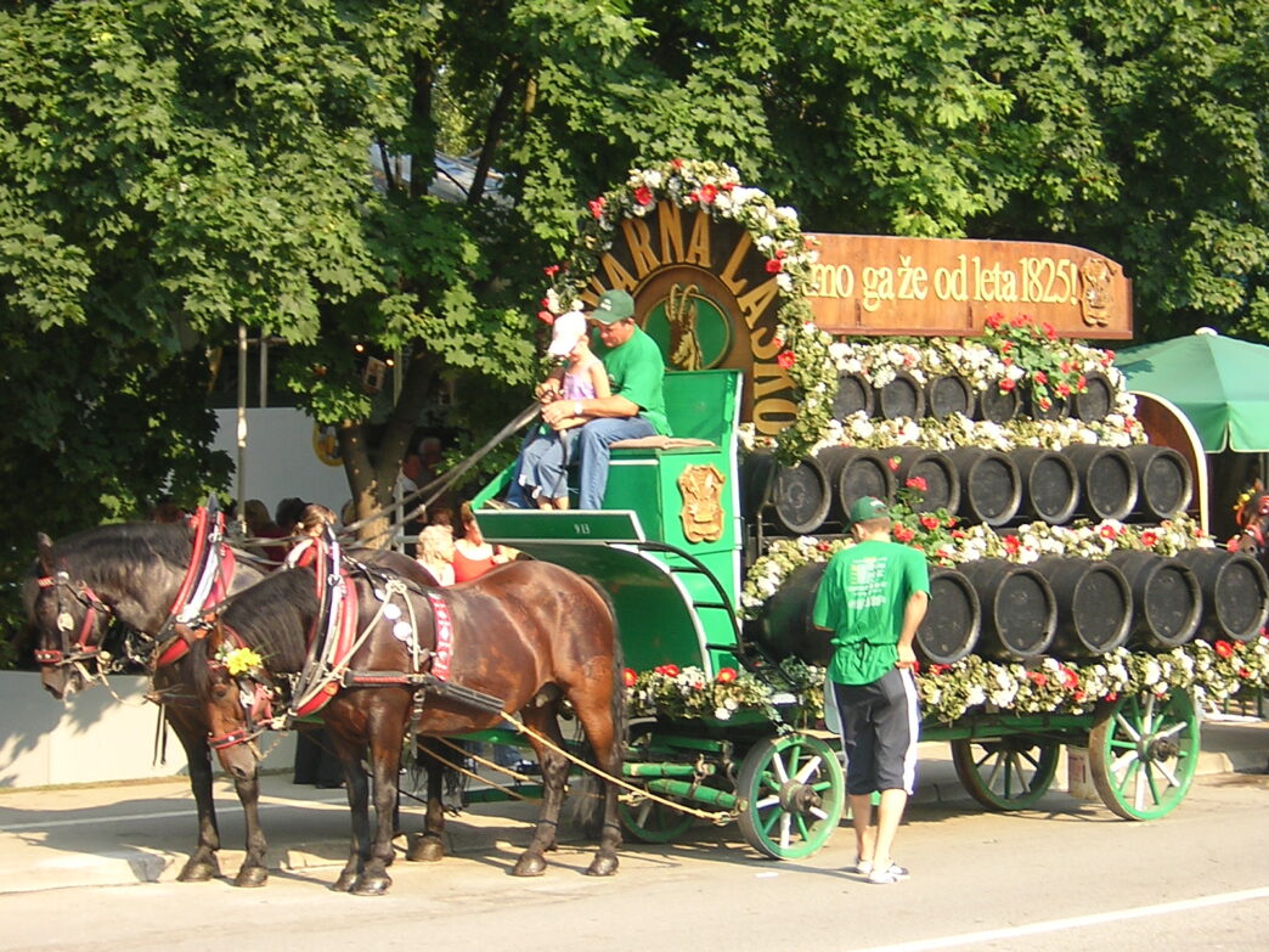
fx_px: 3556
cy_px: 476
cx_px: 634
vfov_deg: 15.2
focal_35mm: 97
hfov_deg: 20.2
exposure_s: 1/98.7
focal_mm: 12.6
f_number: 4.4
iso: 100
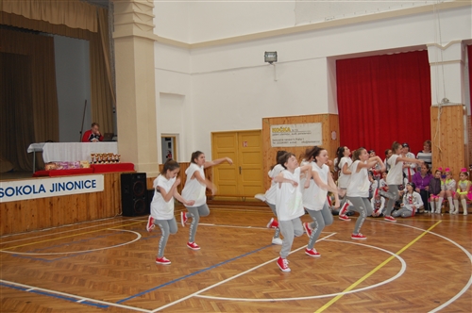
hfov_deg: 49.6
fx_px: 511
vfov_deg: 34.1
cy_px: 156
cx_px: 236
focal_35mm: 39
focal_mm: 26
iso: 450
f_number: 4
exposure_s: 1/60
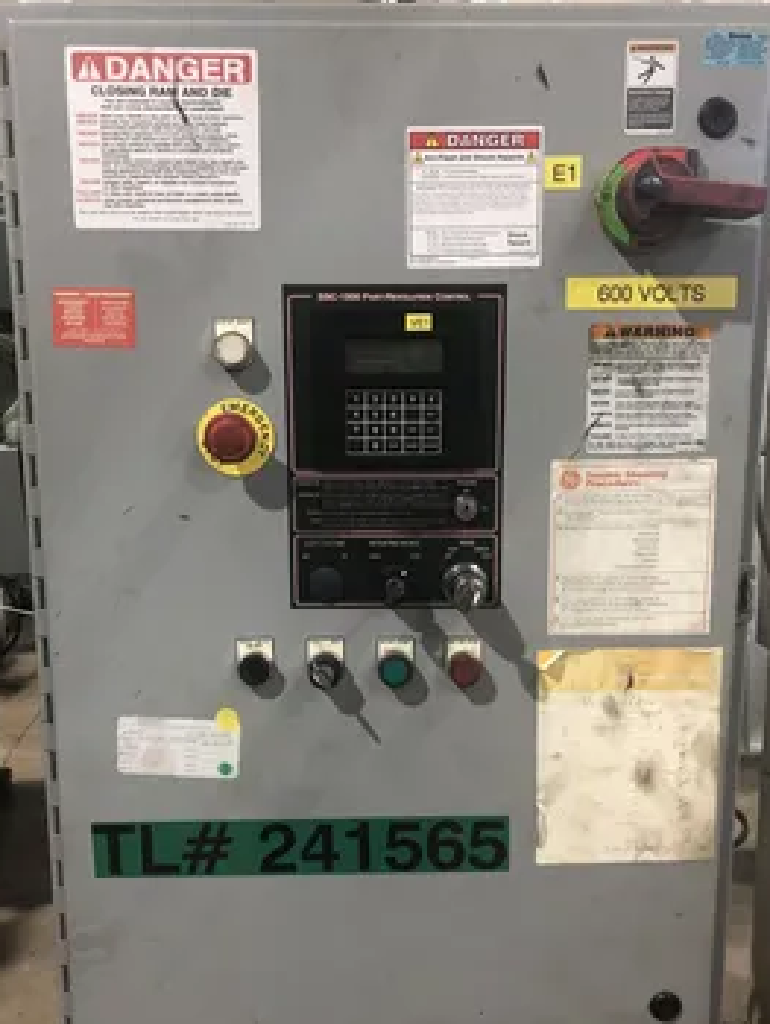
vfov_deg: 56.7
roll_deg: +0.8
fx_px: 948
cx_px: 398
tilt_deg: -9.6
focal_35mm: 32
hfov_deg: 44.2
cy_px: 550
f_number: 1.8
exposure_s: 1/24
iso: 40
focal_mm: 4
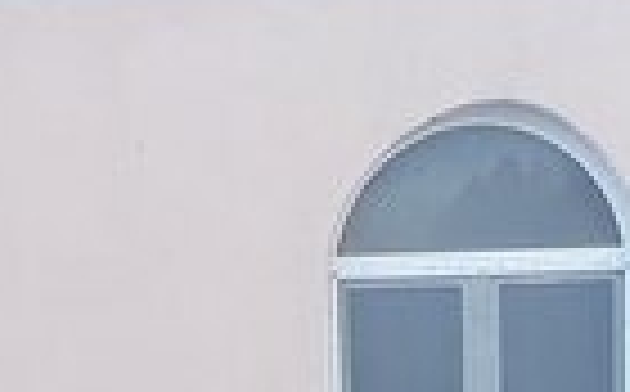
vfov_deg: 8.5
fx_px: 2314
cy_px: 1075
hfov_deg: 15.4
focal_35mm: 135
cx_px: 86
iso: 40
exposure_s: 1/173
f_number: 1.9
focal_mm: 3.6
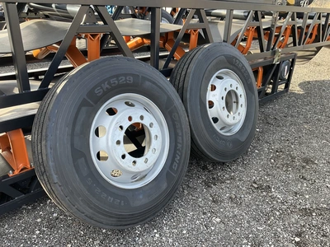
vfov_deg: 48.2
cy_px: 124
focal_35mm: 29
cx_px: 165
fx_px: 276
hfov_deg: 61.7
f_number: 1.8
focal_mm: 3
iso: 20
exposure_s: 1/160
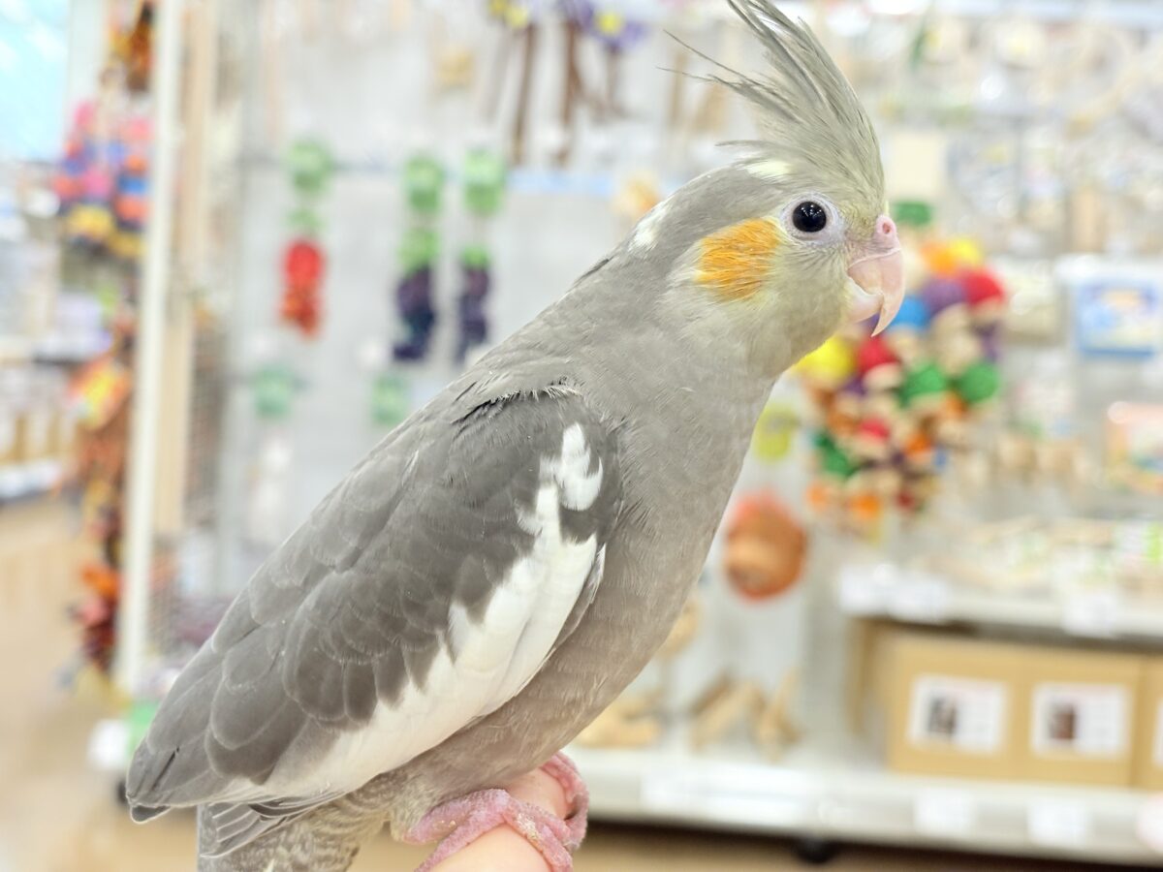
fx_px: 1747
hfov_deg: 36.8
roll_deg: -3.5
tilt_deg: -2.1
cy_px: 436
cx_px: 582
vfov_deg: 28.0
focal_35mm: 52
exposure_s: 1/100
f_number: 1.6
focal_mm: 5.96
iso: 125
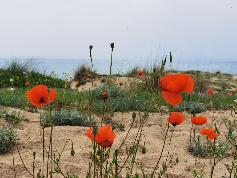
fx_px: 342
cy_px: 89
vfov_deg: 29.1
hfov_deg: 38.2
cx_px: 118
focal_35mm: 50
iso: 50
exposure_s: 1/3185
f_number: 1.9
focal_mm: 6.71
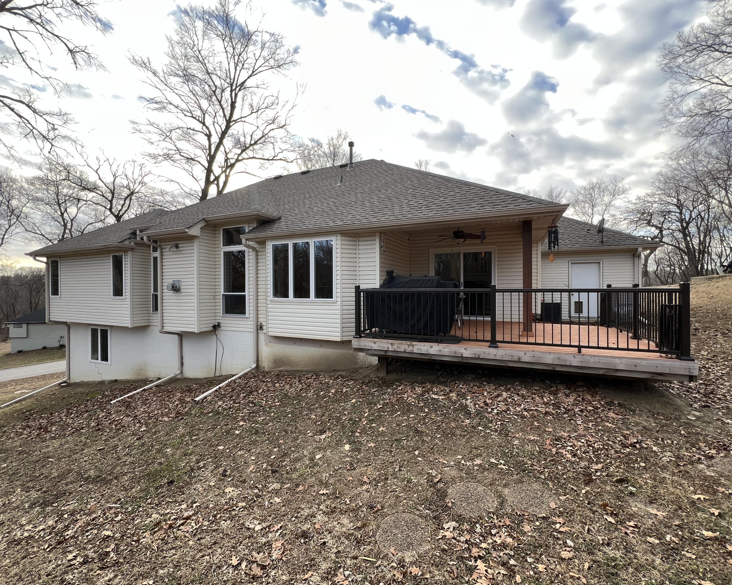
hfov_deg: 100.7
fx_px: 303
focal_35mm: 14
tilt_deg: +0.3
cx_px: 363
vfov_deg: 88.0
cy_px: 286
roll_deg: +0.1
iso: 32
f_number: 1.8
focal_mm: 1.57
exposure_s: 1/116
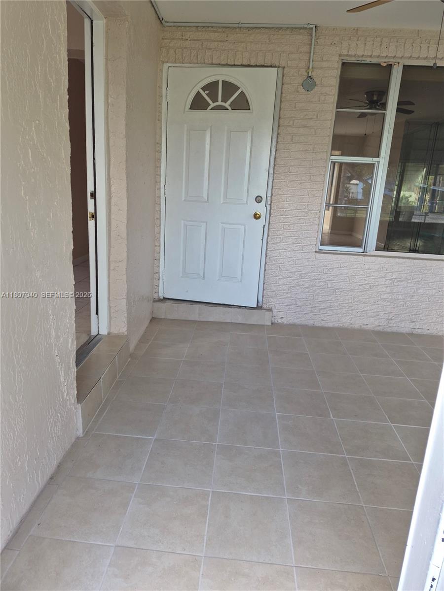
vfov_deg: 73.9
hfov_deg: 58.9
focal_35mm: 23
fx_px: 393
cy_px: 296
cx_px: 222
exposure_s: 1/180
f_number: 1.8
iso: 64
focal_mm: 5.4
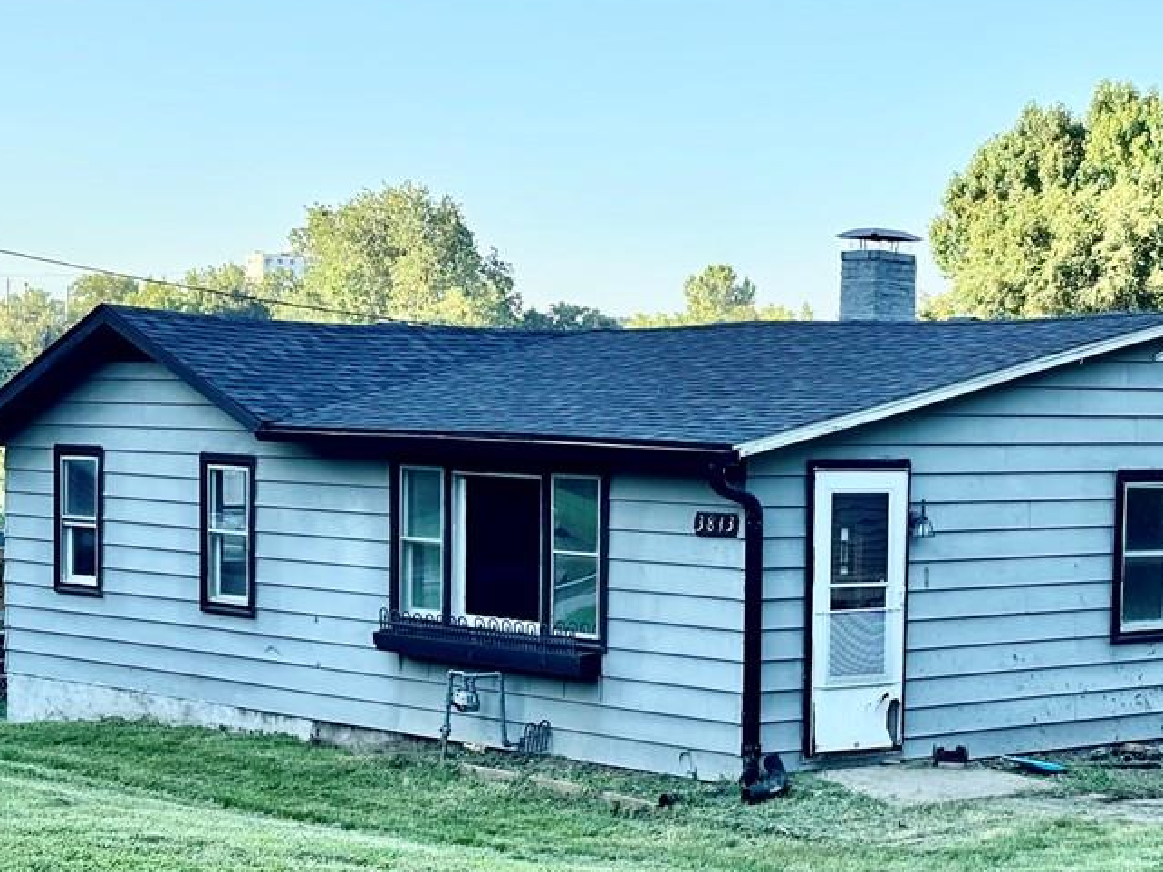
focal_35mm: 83
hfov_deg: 23.3
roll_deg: -1.0
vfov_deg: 17.7
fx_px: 2788
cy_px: 553
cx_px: 871
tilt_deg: -4.4
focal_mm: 5.96
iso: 32
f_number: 1.6
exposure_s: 1/432
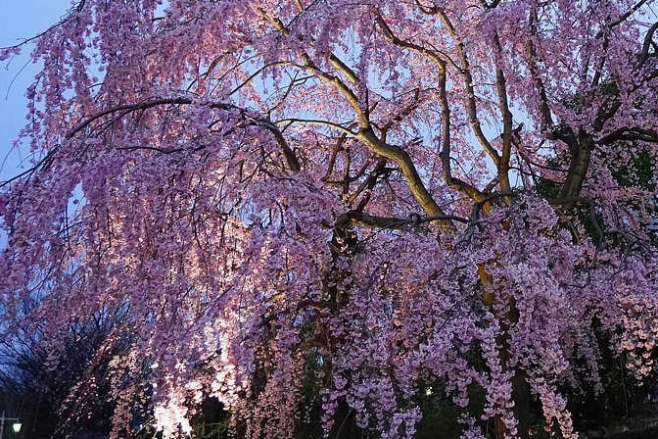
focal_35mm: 64
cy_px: 109
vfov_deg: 21.1
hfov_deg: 30.9
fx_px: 1170
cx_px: 487
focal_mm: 28
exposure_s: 1/50
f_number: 4.5
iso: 2000
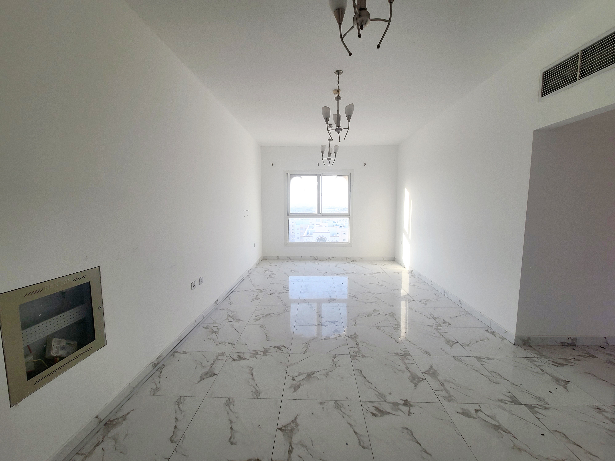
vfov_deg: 89.9
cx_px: 308
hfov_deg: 106.2
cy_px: 230
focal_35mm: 13
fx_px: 231
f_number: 2.2
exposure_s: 1/60.2
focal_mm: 2.2
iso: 64
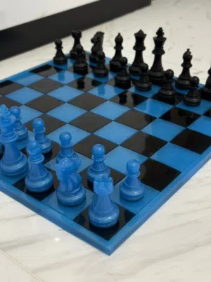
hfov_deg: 30.3
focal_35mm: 48
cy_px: 141
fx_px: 390
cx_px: 106
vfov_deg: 39.7
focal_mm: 6.76
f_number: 1.78
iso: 200
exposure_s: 1/100
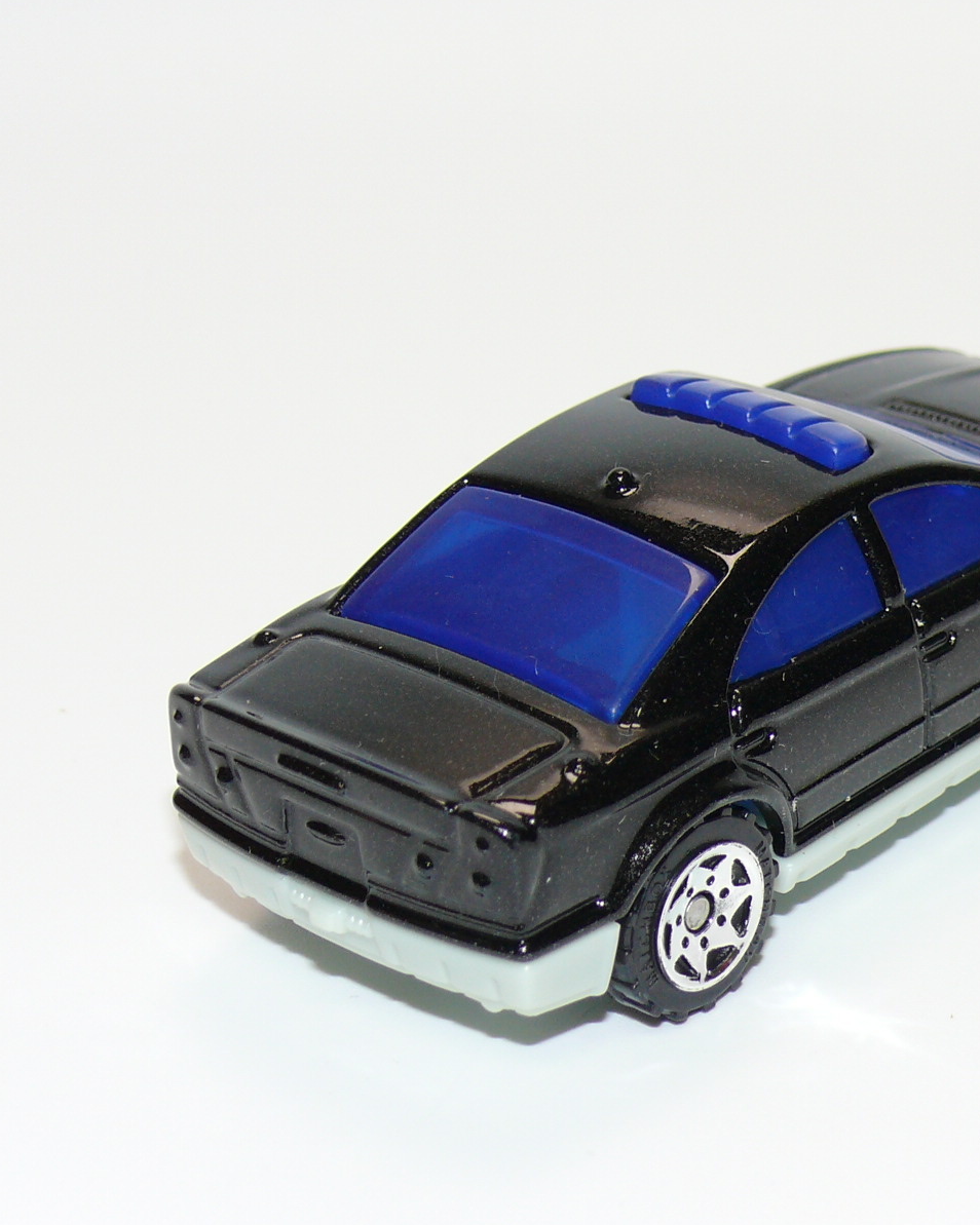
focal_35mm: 127
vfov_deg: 15.2
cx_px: 748
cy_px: 611
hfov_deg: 12.1
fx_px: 4606
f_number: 4
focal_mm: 13
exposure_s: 1/30
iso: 100
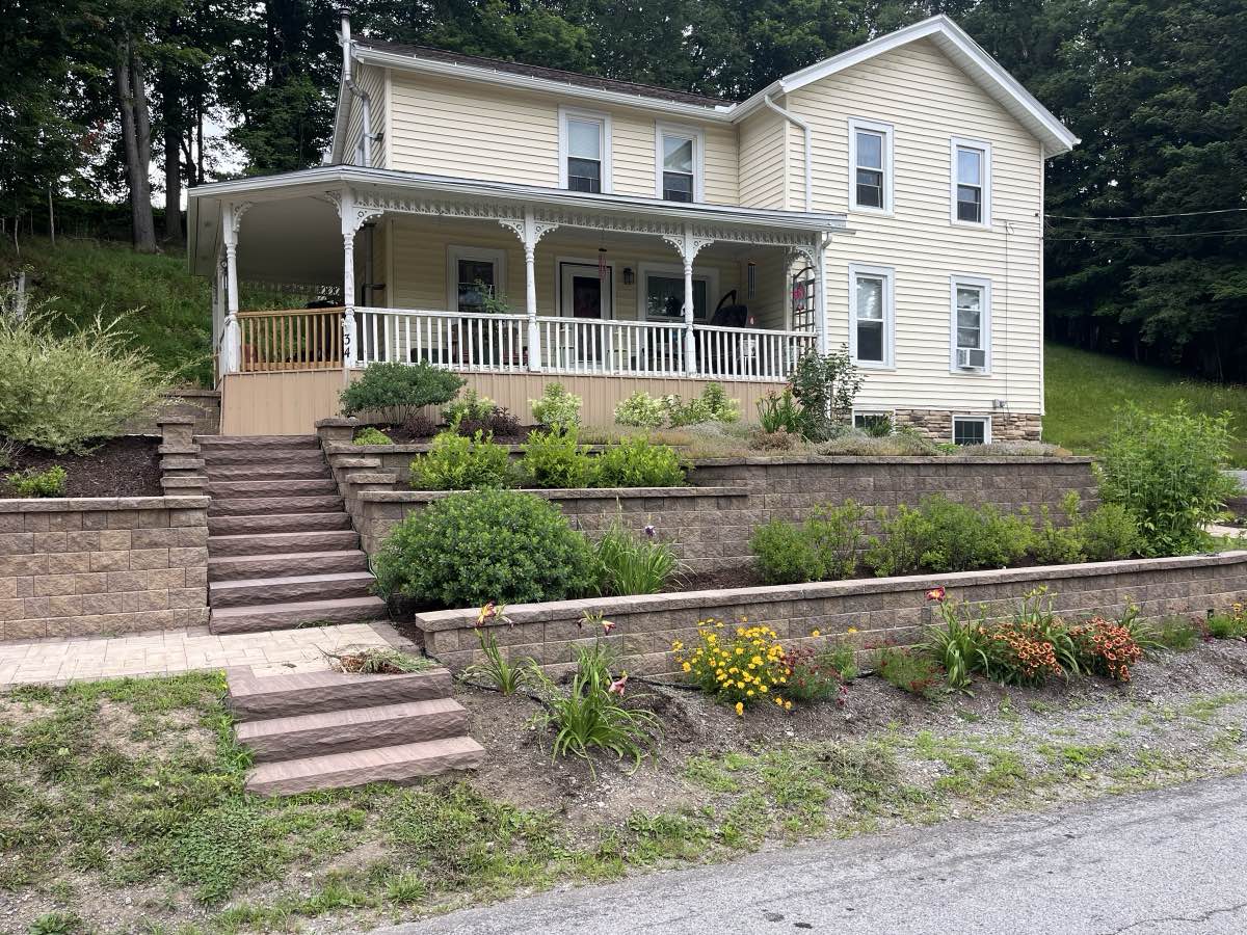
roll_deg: +0.5
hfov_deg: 67.3
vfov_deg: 53.1
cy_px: 468
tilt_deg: -0.7
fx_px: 937
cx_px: 624
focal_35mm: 26
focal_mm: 5.1
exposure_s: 1/520
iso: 50
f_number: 1.6
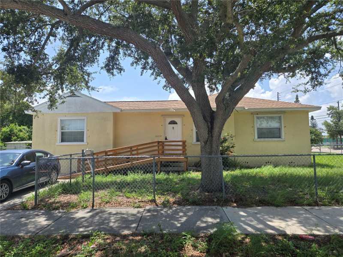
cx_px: 172
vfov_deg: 58.9
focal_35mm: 23
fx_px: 228
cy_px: 128
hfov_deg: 73.9
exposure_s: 1/1325
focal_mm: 5.4
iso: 25
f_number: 1.8
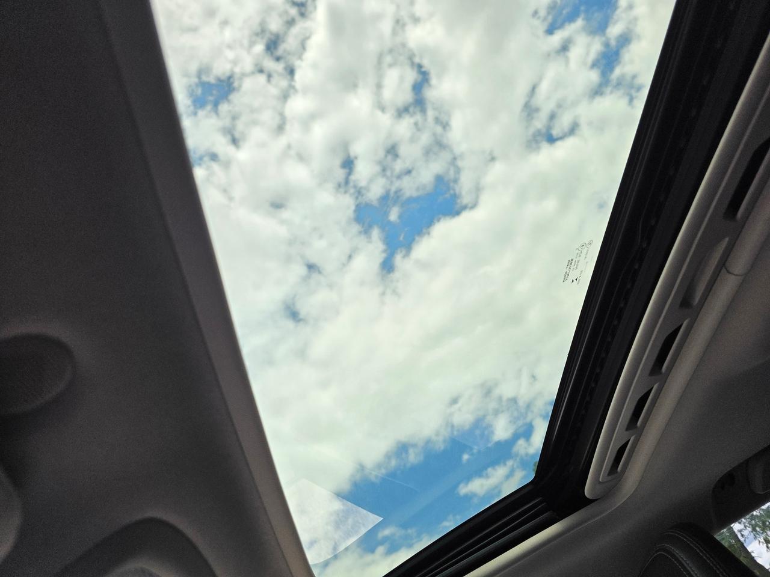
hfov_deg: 73.9
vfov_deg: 58.9
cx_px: 385
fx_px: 512
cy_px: 288
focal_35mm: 23
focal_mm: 6.3
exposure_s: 1/359
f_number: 1.7
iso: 50
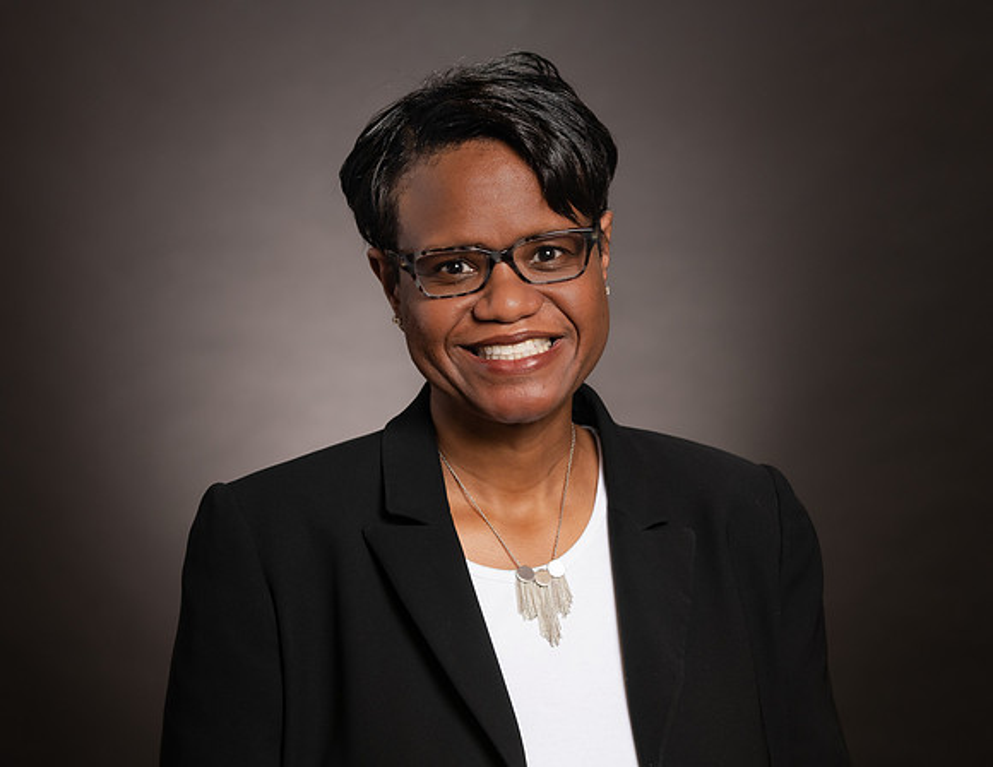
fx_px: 3625
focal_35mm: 125
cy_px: 431
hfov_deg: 15.6
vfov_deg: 12.1
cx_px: 529
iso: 320
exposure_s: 1/200
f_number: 5.6
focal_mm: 98
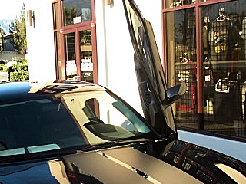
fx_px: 512
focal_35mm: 72
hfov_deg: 26.8
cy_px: 161
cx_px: 78
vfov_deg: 20.1
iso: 50
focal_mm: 6.3
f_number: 2.8
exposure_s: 1/160
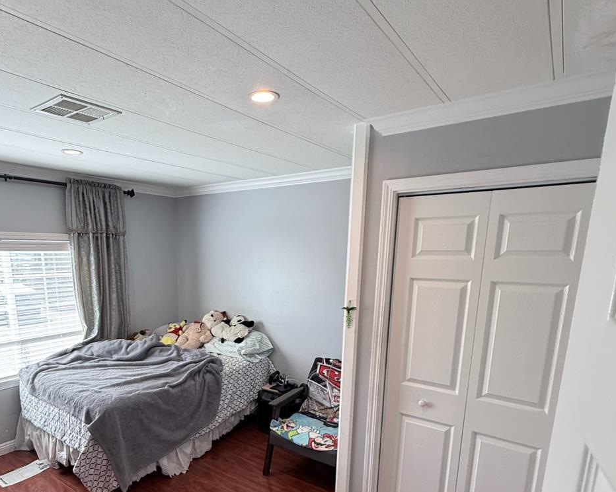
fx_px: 401
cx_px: 254
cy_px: 336
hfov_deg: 74.4
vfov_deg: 61.3
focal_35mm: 22
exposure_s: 1/120
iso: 160
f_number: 2.2
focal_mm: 2.22
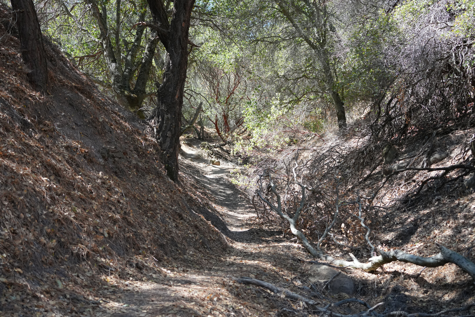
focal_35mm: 50
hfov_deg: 39.6
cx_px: 238
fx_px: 660
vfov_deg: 27.0
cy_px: 158
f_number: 4.5
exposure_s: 1/640
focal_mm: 50
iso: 800
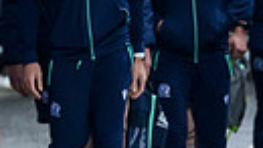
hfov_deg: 1.0
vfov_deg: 0.6
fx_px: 14430
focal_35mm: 2070
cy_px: 204
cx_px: 461
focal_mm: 400
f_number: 2.8
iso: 3200
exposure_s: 1/1000
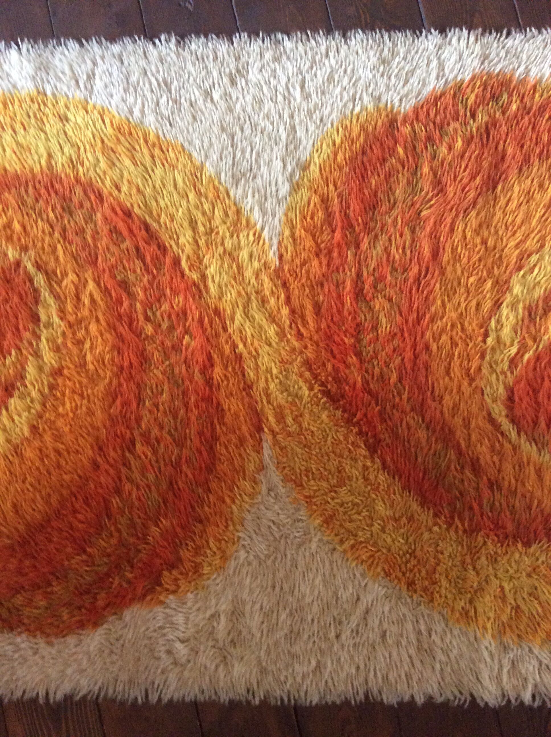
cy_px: 368
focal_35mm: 32
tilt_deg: -86.1
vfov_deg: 56.9
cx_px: 276
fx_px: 681
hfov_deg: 44.1
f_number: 2.4
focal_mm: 3.3
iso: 250
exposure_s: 1/25
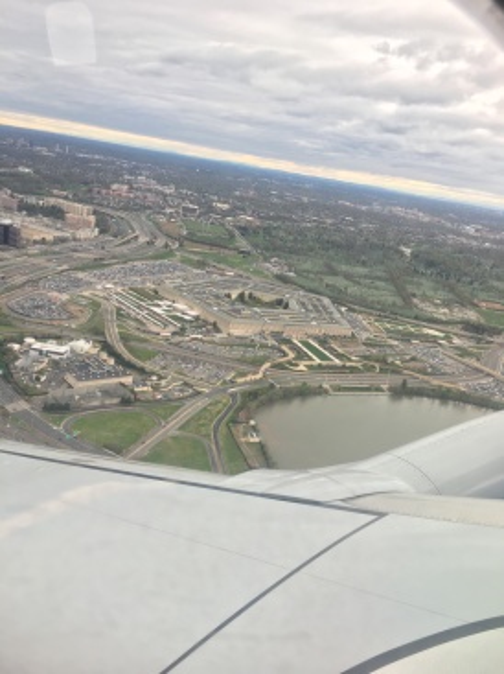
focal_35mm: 29
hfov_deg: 48.2
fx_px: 564
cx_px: 252
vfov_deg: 61.7
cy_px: 337
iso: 32
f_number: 2.2
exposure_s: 1/120
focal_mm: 4.15
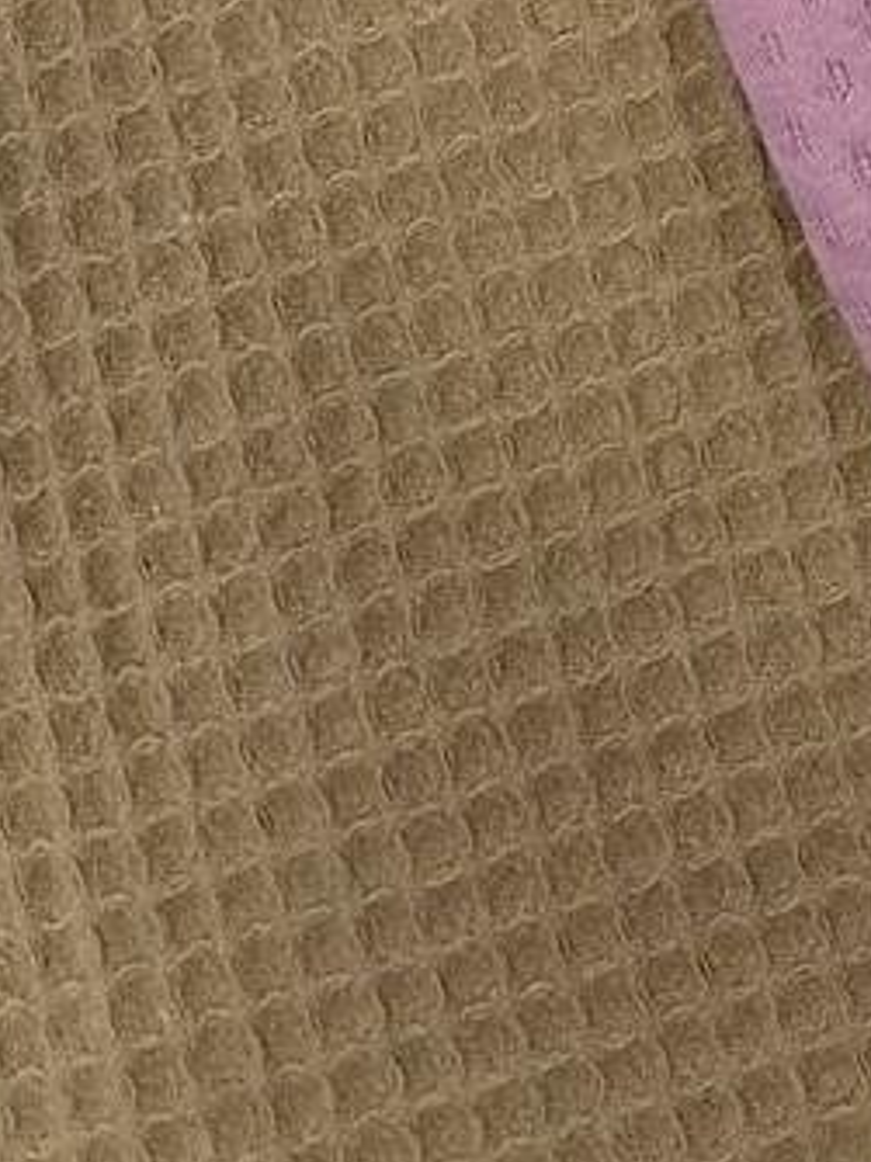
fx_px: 4331
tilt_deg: -78.7
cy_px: -1571
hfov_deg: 10.7
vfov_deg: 12.3
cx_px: 1586
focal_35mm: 129
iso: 64
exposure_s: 1/100
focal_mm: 6.86
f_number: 1.78
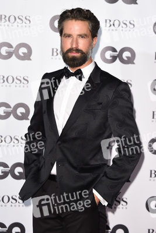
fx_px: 877
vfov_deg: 15.2
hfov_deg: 10.2
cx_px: 78
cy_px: 116
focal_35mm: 135
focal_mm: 135
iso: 800
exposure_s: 1/250
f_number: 5.6
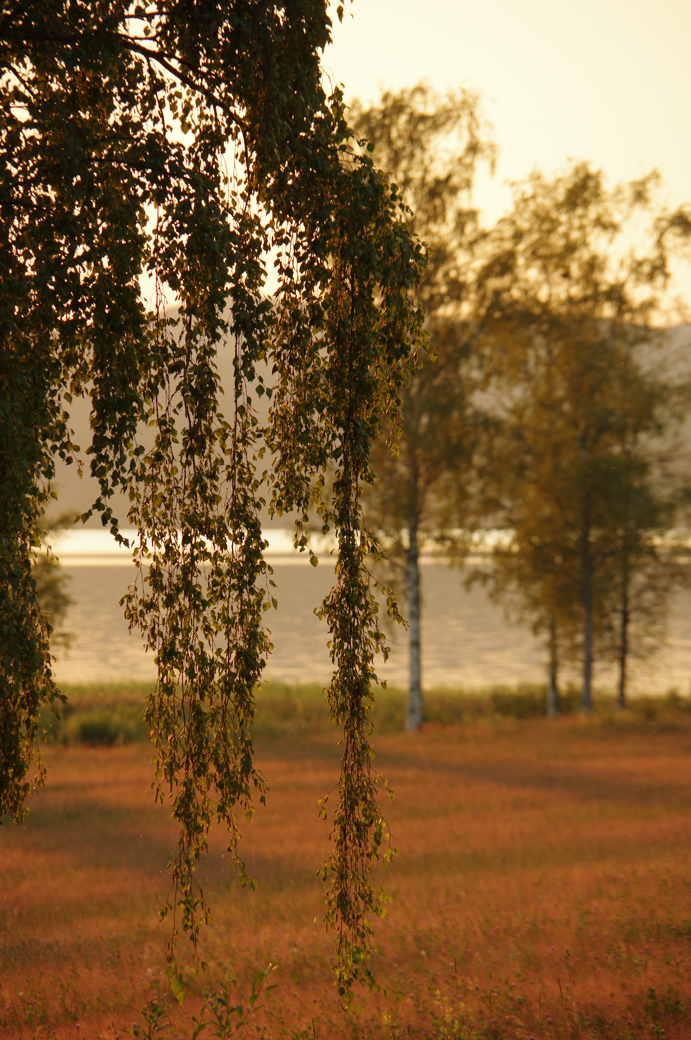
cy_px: 520
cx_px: 346
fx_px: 5826
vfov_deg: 10.2
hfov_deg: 6.8
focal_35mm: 202
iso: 200
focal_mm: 135
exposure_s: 1/200
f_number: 5.6
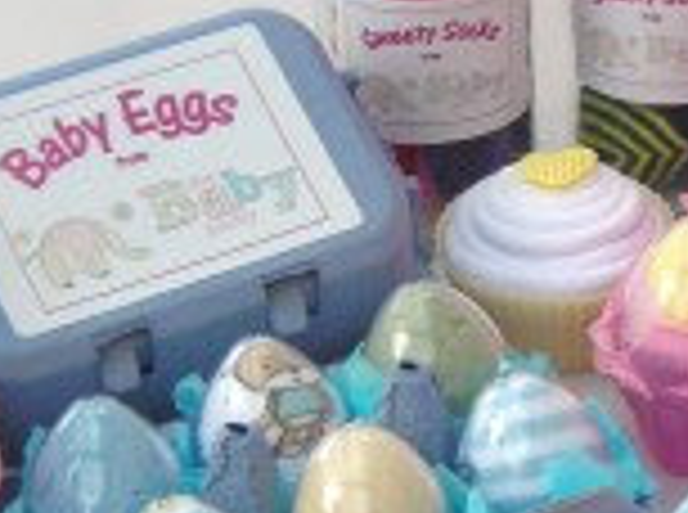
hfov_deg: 9.1
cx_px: 598
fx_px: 4323
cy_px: 270
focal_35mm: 218
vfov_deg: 6.8
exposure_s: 1/67.5
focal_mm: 10.8
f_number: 3.9
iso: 50
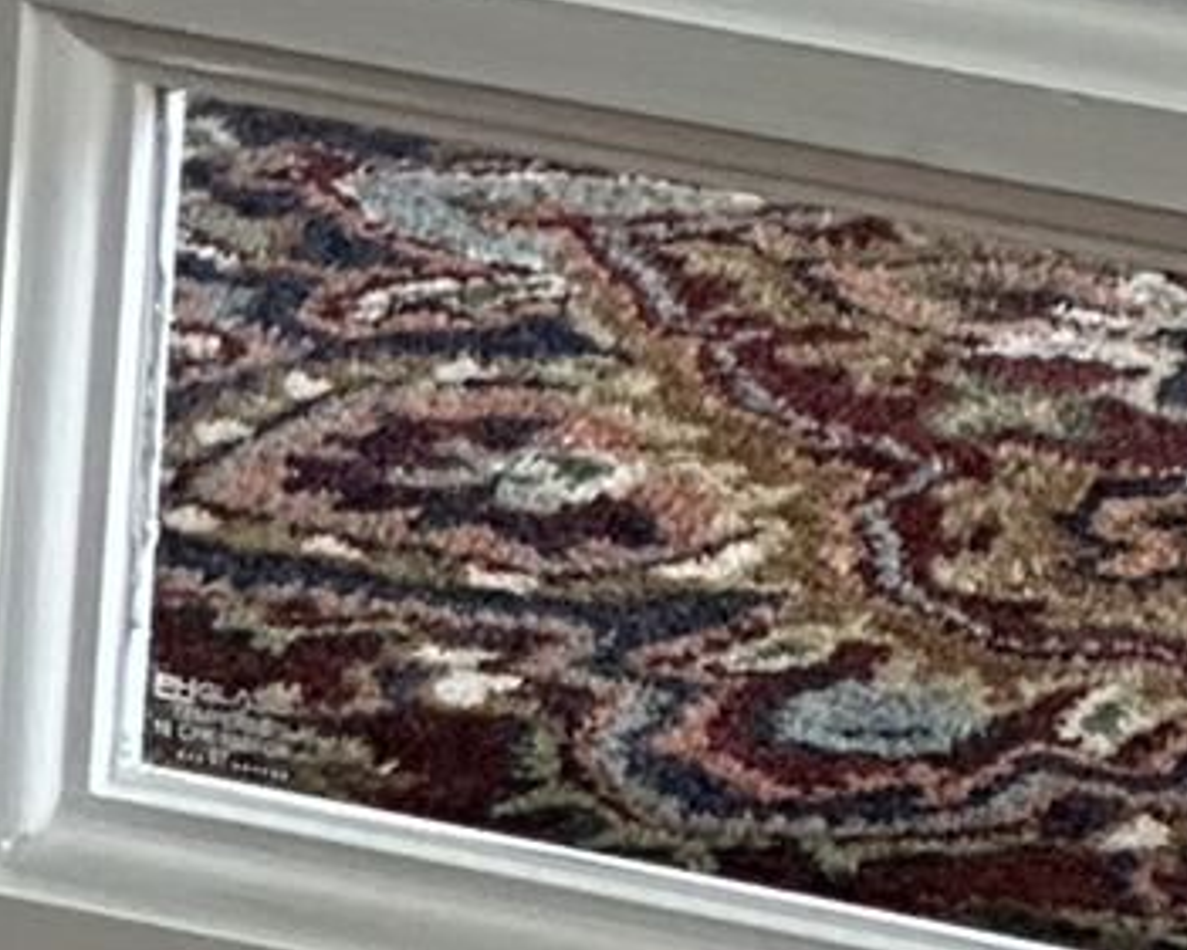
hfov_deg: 4.4
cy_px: -2238
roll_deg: -4.2
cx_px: 1241
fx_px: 15427
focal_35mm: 439
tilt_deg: -5.7
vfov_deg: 3.4
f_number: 2.8
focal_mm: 9
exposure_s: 1/60
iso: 320
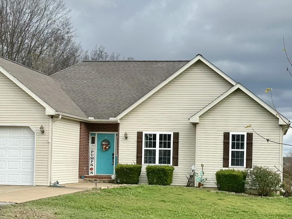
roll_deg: -2.0
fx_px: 574
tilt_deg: +1.6
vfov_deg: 21.5
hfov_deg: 28.5
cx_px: 164
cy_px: 152
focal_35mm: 68
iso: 80
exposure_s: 1/1751
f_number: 1.78
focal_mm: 6.86
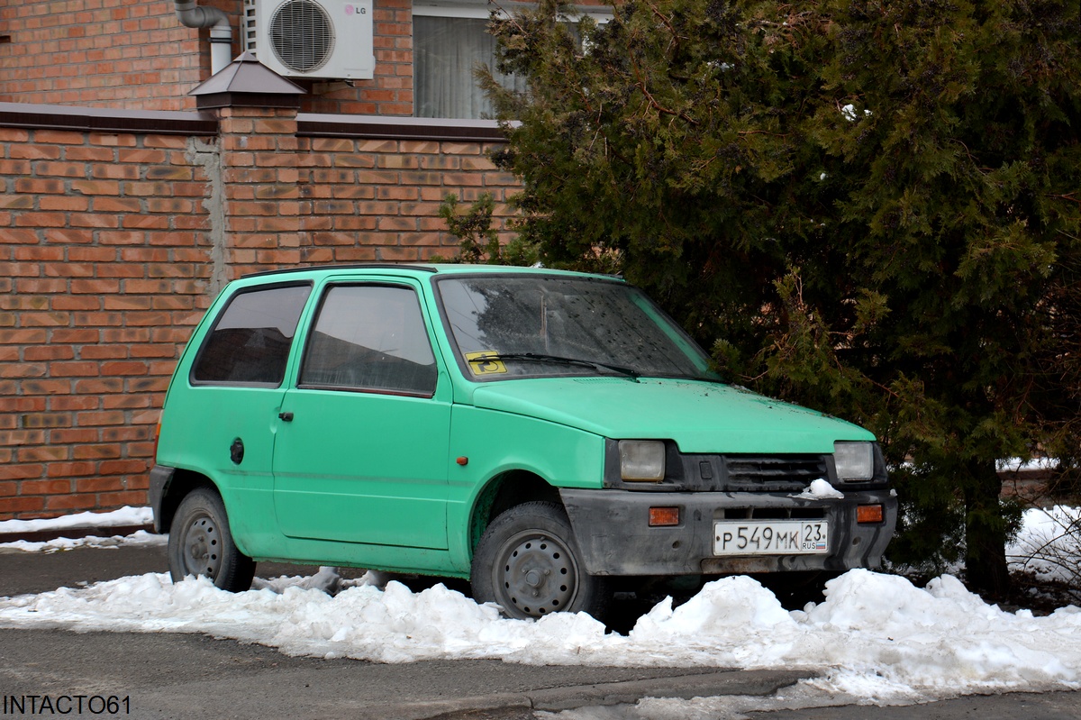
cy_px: 360
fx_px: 2791
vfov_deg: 14.7
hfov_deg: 21.9
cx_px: 540
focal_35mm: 93
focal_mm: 62
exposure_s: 1/250
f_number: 8
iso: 200
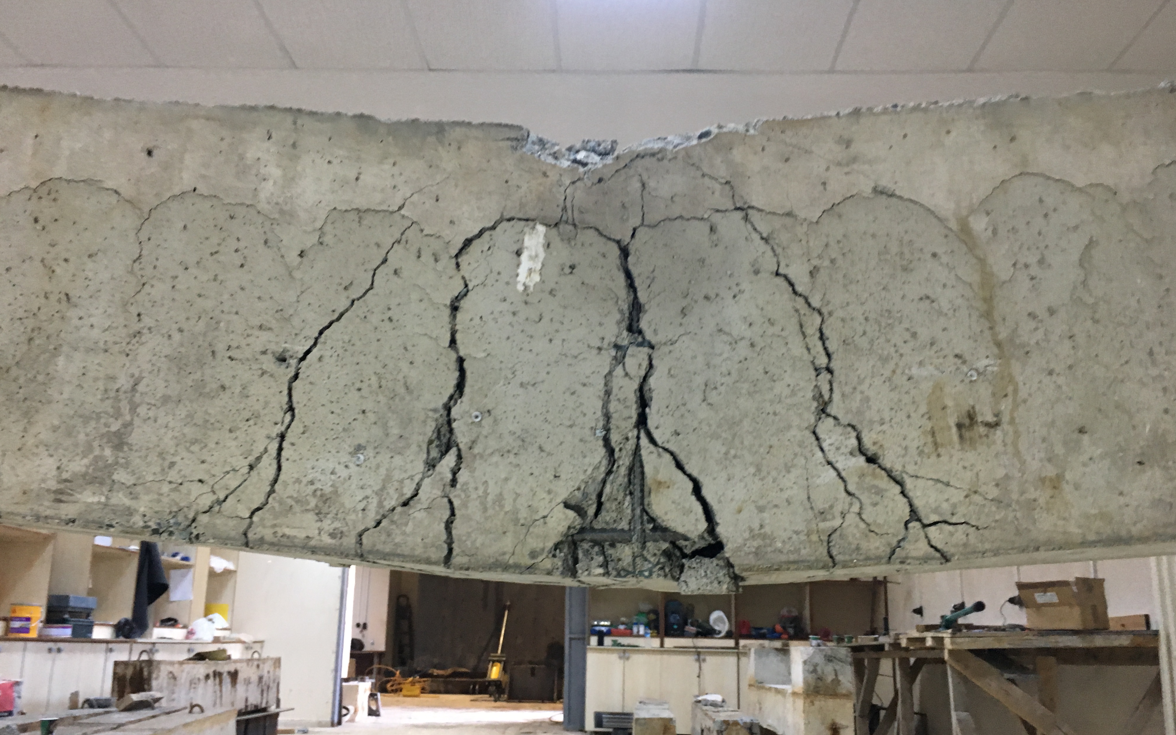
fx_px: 994
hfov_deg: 61.2
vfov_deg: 40.4
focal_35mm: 31
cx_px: 590
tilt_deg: +13.2
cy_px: 442
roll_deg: +0.1
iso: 160
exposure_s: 1/33
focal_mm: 4.15
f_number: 2.2
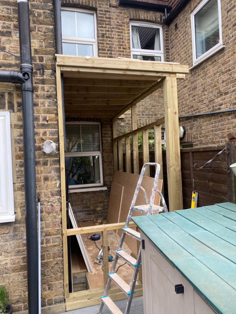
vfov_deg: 67.3
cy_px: 157
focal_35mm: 26
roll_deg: +2.2
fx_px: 236
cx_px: 118
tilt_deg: +2.2
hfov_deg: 53.1
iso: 32
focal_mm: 4.25
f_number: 1.8
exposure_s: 1/597
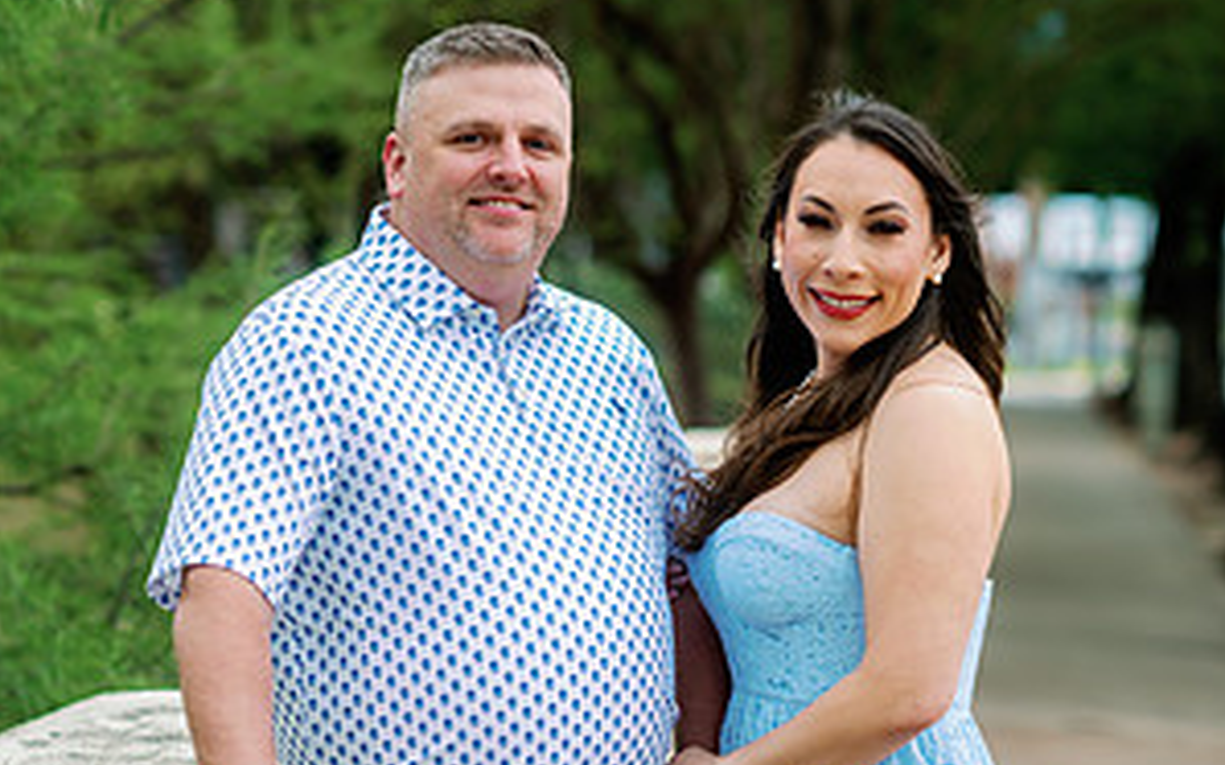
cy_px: 666
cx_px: 612
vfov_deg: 10.0
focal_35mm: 131
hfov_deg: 16.0
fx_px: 4372
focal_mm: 85
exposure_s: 1/400
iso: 100
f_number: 2.8
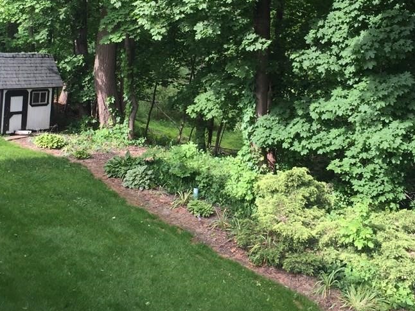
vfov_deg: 31.0
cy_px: 80
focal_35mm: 46
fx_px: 551
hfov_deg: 41.2
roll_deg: -4.7
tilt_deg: -6.1
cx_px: 200
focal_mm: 4.15
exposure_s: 1/135
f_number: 2.2
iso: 32
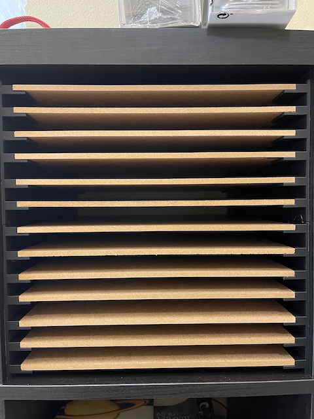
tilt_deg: -2.3
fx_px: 314
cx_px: 157
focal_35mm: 26
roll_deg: +1.2
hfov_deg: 53.1
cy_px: 210
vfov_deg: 67.3
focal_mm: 5.1
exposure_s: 1/30
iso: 640
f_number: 1.6
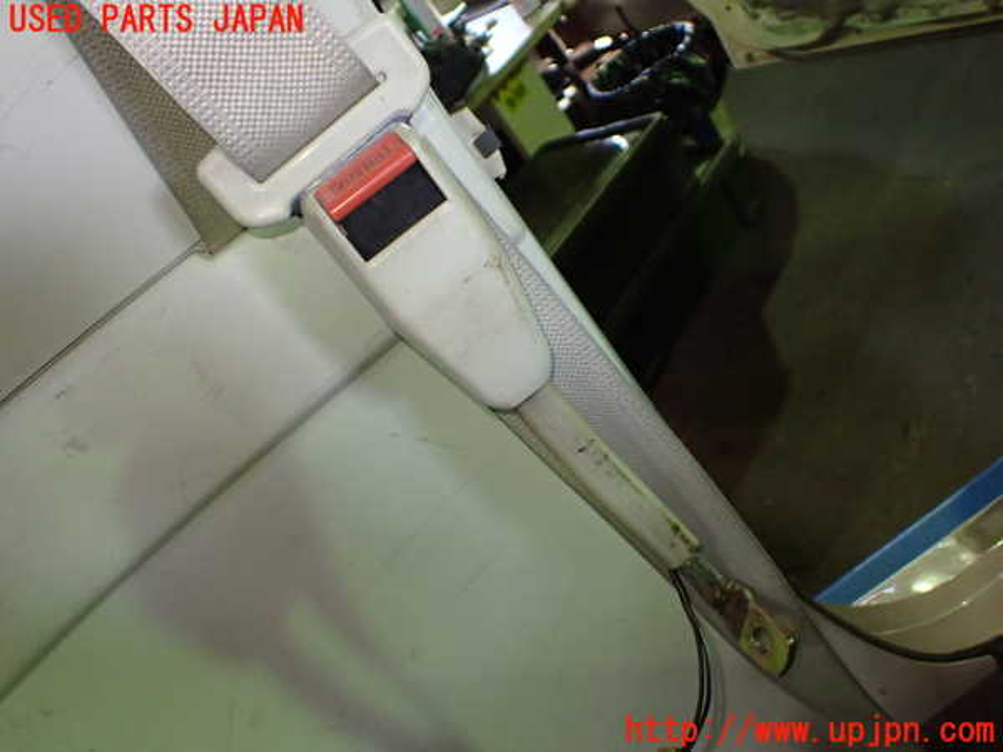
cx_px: 502
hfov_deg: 60.0
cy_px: 376
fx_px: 869
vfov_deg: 46.8
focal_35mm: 30
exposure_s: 1/125
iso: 800
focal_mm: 5.4
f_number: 2.3
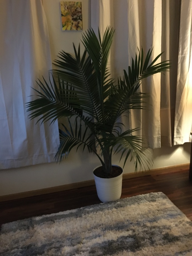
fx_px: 214
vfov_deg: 61.7
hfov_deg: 48.2
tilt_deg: -14.7
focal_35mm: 29
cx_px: 96
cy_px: 128
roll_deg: +3.5
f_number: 2.2
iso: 640
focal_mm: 4.15
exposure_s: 1/15
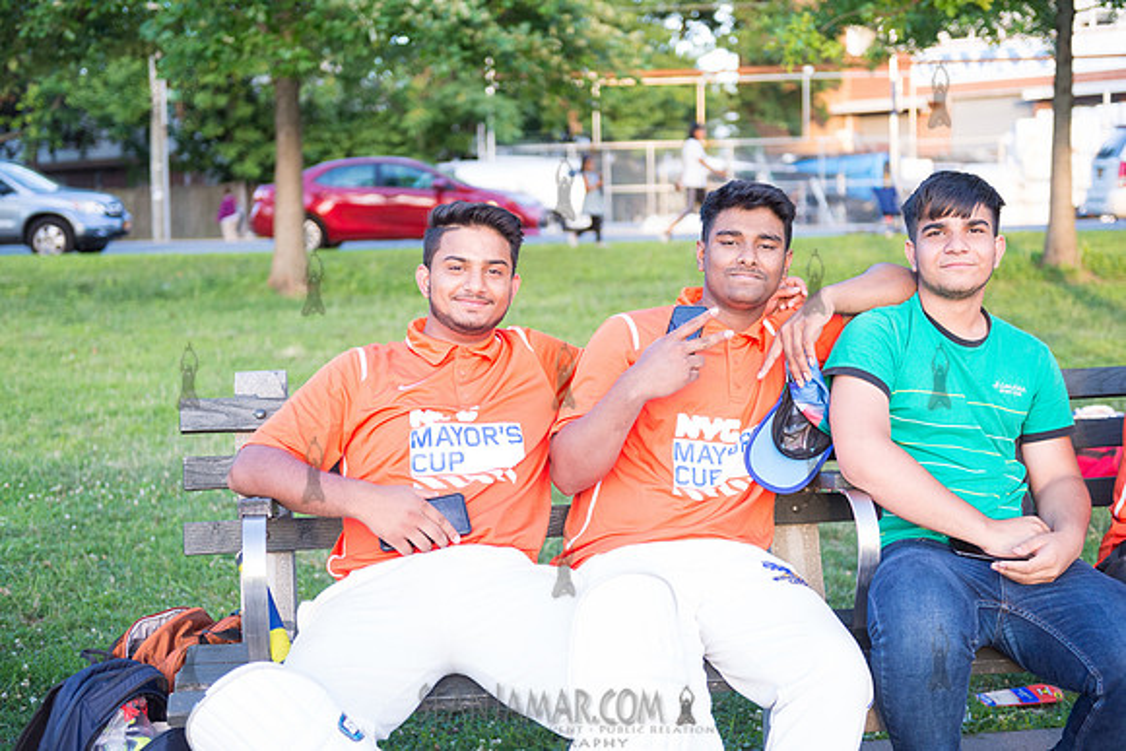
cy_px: 376
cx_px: 563
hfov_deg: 41.1
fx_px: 1502
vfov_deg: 28.1
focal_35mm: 48
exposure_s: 1/800
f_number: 2.8
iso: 1600
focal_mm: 48
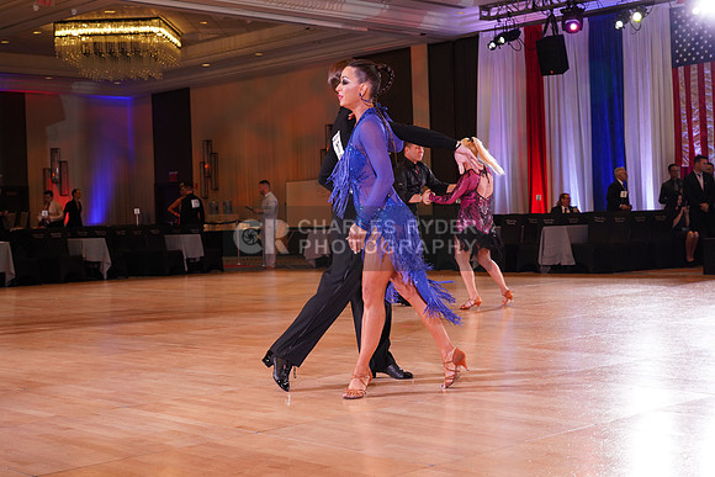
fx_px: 1053
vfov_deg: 25.5
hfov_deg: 37.5
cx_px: 358
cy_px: 238
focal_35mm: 53
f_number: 5.6
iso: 1600
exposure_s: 1/160
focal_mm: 53
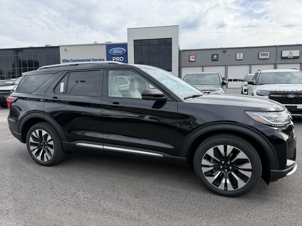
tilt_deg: -6.4
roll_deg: +0.8
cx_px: 151
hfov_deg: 71.6
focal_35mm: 24
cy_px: 113
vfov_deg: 56.8
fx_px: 209
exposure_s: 1/3145
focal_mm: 6.76
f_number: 1.78
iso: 100
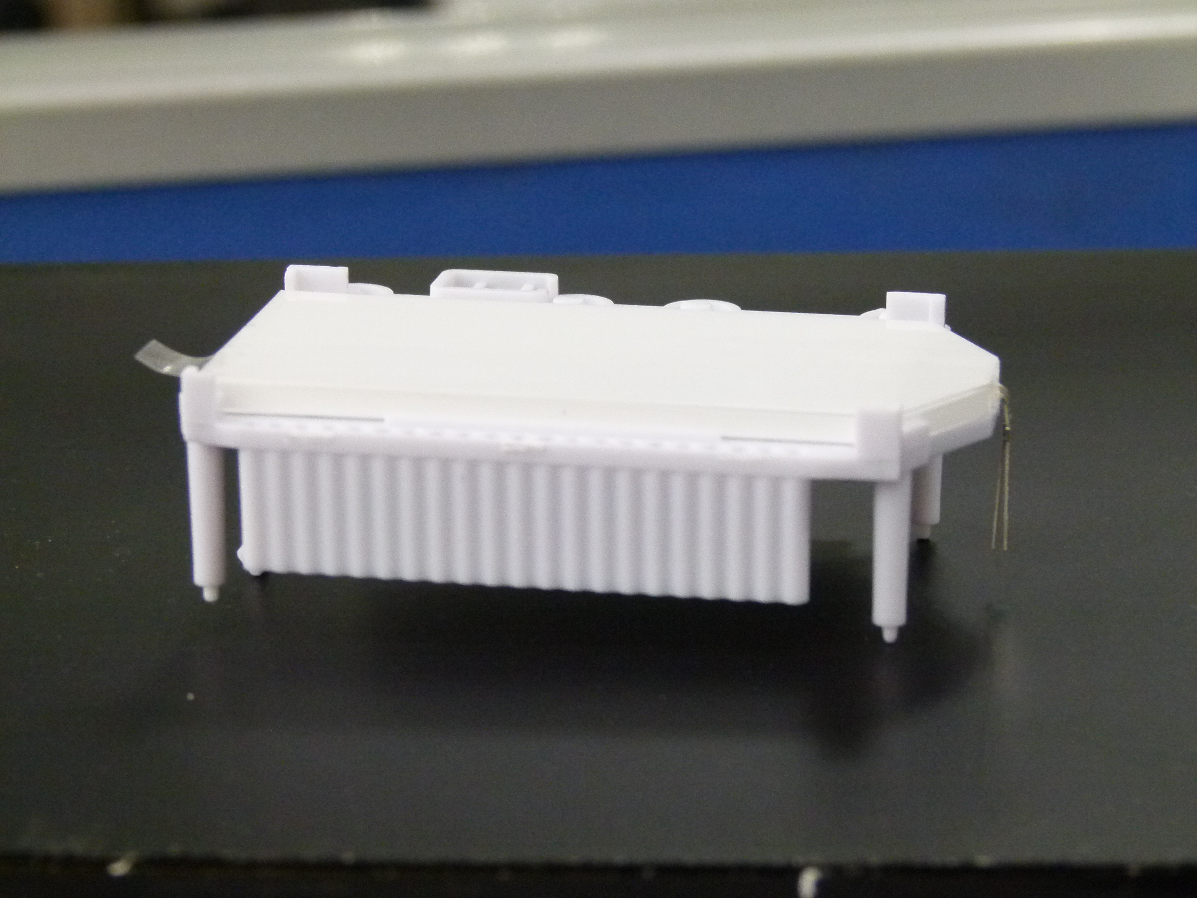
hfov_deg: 18.4
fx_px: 3700
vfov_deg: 13.8
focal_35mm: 107
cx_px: 598
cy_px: 449
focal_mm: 19.3
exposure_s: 1/40
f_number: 3.5
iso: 400
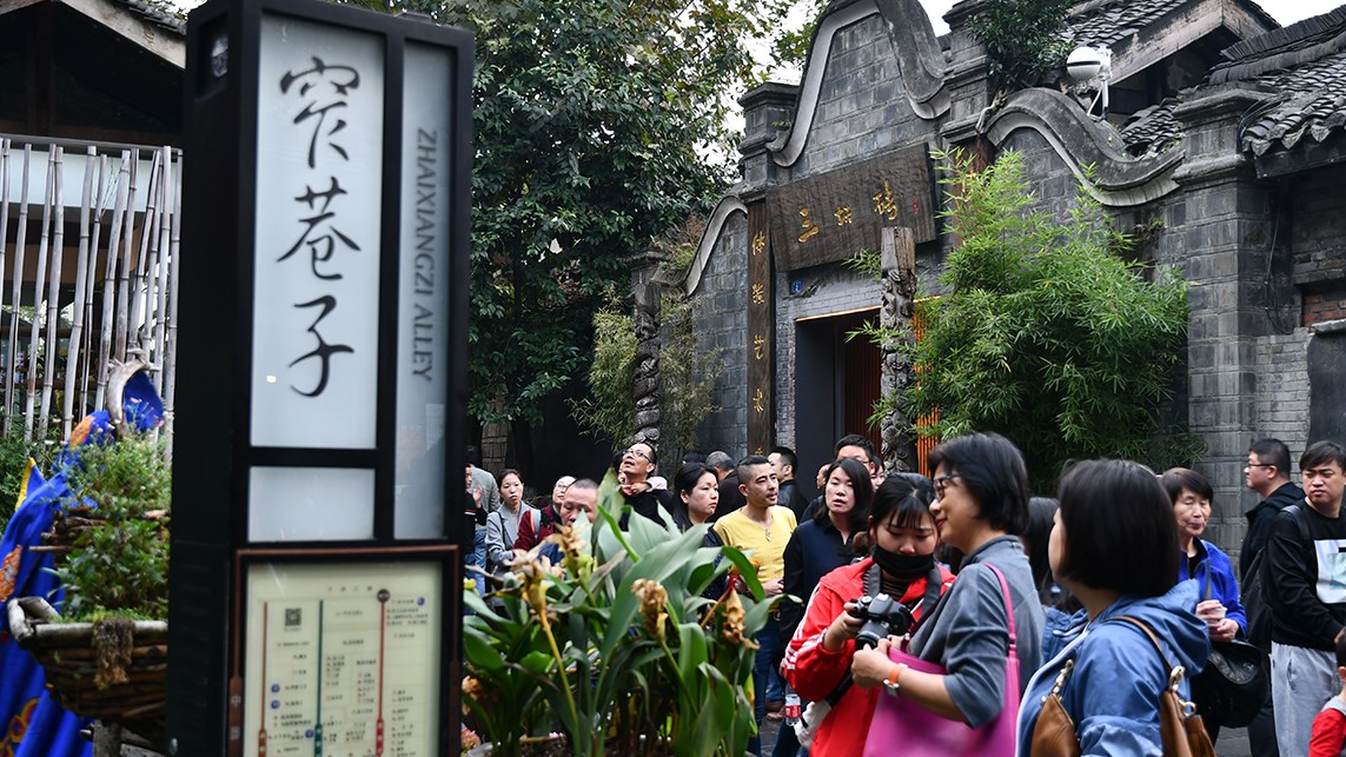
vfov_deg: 27.1
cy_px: 385
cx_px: 679
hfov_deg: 46.4
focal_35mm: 44
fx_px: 1570
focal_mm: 27
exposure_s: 1/50
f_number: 4
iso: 100
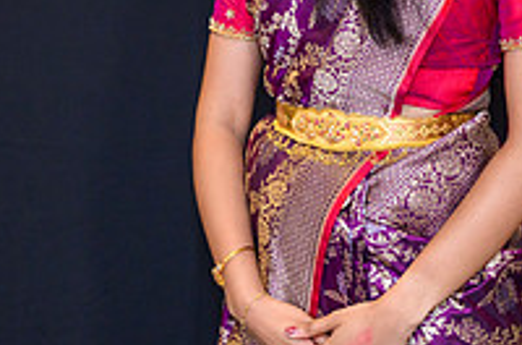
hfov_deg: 9.3
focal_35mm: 221
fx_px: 3194
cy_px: -39
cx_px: 369
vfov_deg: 6.1
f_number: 4.5
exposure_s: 1/200
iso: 1600
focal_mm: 70
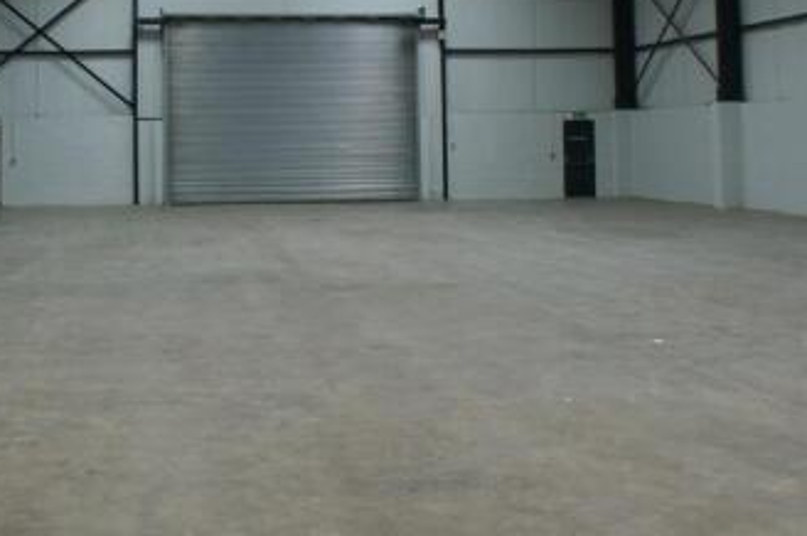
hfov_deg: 36.6
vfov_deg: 24.3
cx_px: 280
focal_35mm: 54
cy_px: 49
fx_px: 1209
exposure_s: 1/40
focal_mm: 18
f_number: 4.5
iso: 100
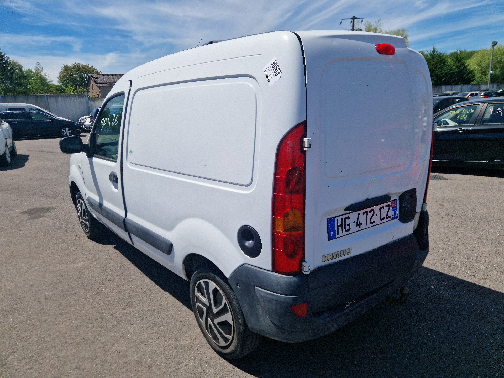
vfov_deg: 58.9
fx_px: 335
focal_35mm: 23
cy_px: 189
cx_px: 252
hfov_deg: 73.9
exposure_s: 1/3333
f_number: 1.8
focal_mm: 5.4
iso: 50
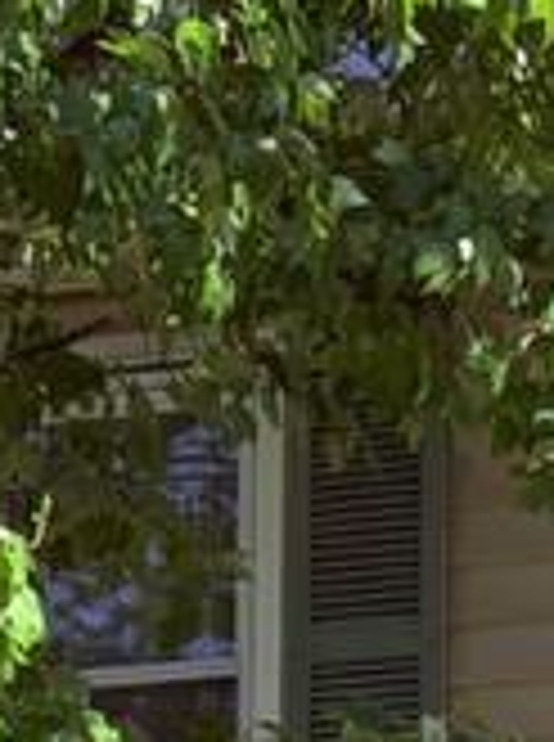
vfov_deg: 6.2
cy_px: 1268
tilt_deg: +4.5
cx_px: 658
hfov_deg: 4.7
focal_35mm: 315
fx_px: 6748
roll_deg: -0.5
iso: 80
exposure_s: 1/1795
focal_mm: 6.76
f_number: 1.78
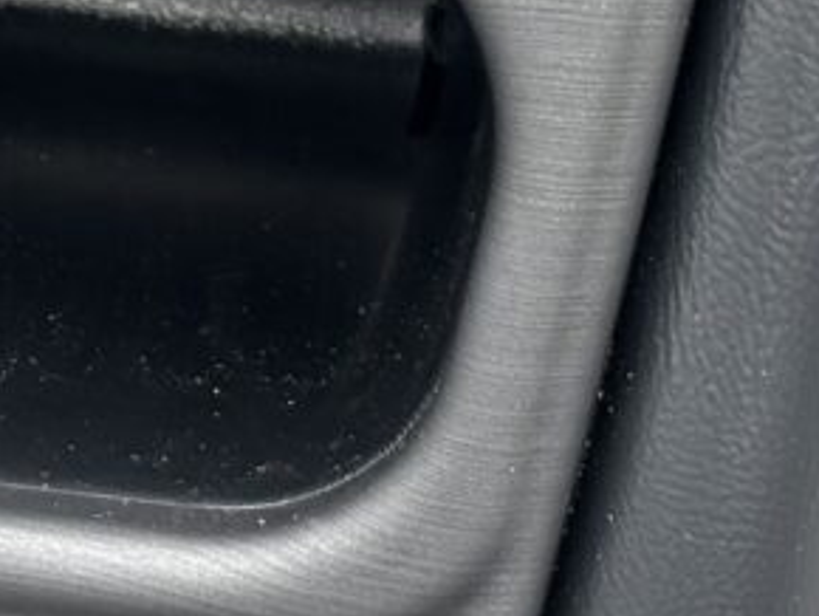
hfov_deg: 10.3
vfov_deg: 7.7
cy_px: -218
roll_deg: +0.4
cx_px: 32
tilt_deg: -32.1
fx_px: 4523
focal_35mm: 191
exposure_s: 1/171
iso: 40
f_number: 1.6
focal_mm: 5.96
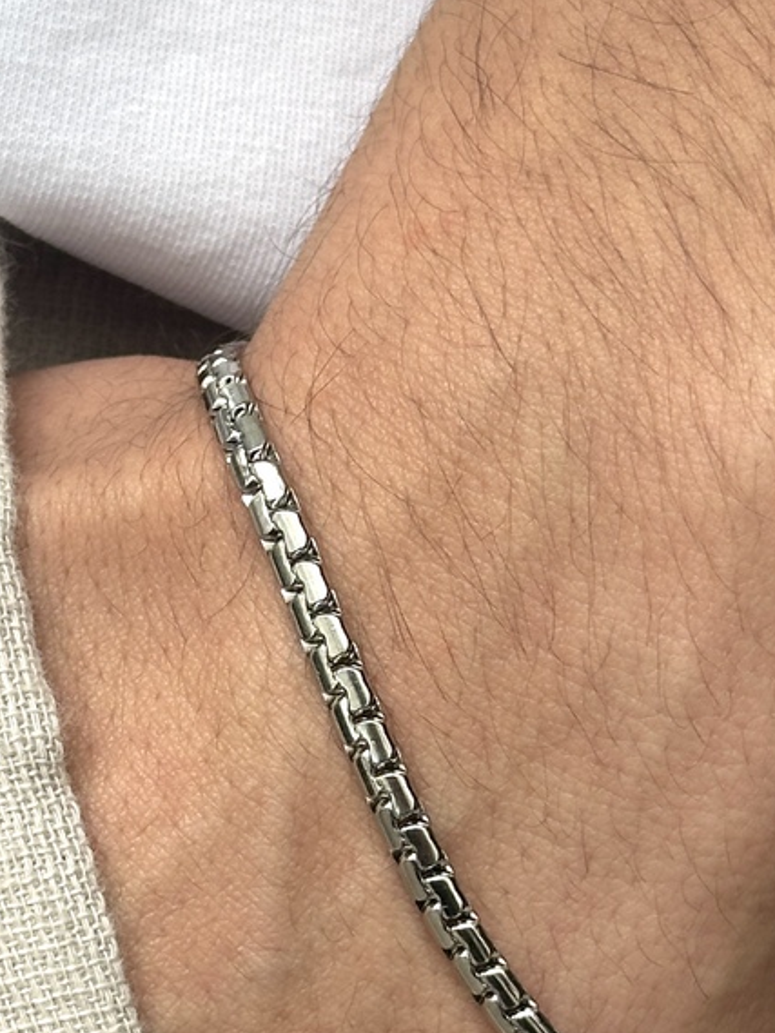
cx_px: 234
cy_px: 545
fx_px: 4028
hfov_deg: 11.0
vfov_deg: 14.6
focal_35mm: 135
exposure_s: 1/132
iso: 50
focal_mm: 6.86
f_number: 1.78
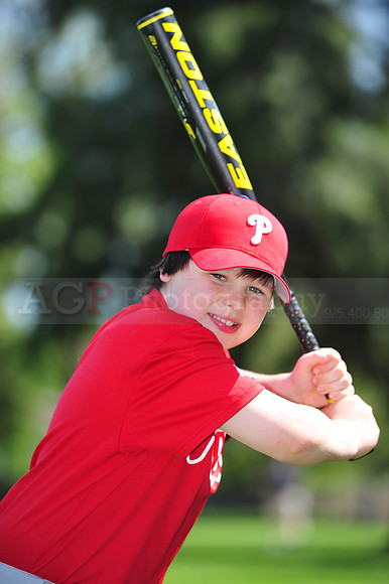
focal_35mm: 200
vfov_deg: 10.3
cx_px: 194
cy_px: 292
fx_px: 3245
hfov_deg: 6.9
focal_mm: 200
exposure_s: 1/640
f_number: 4.5
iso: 200
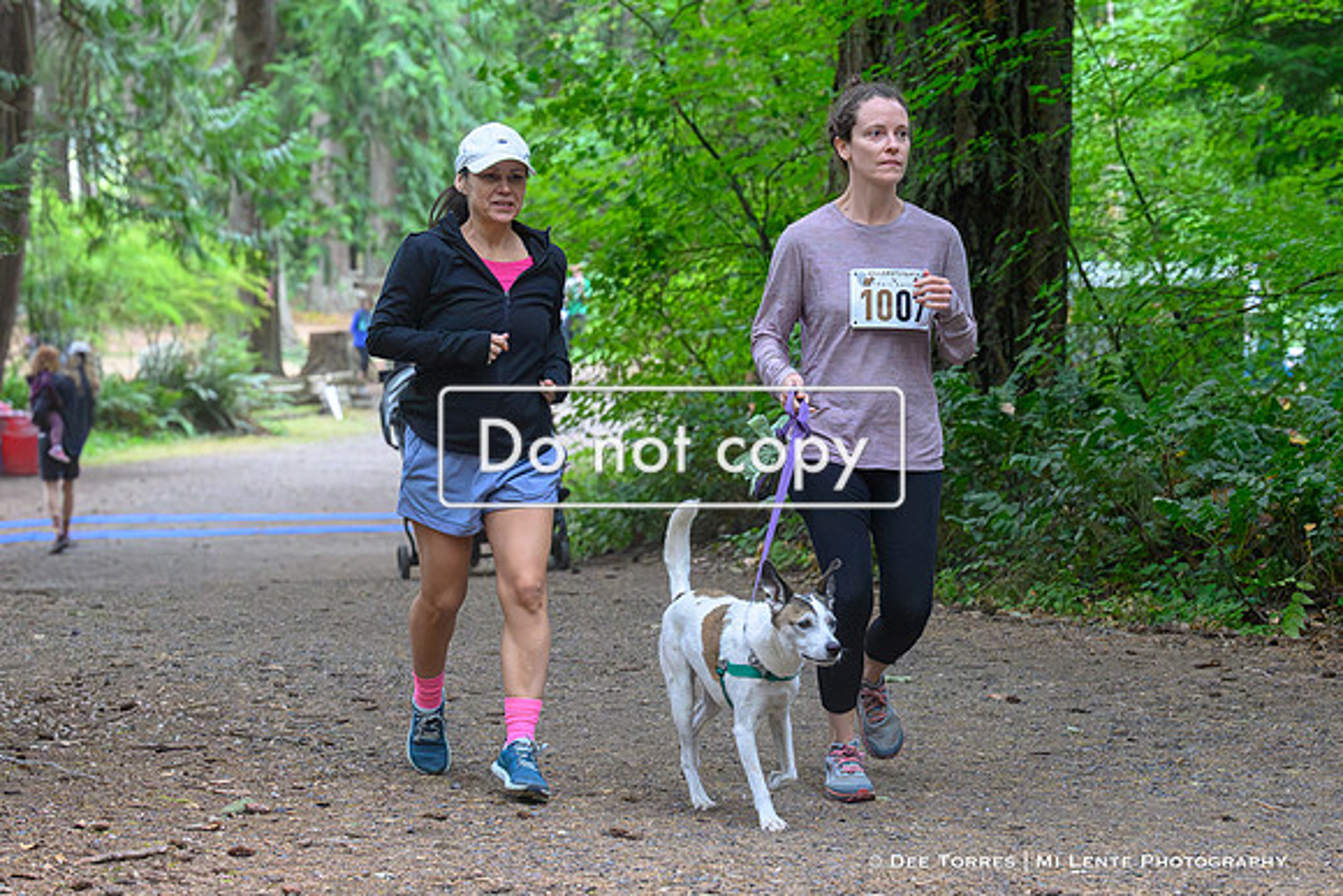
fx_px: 4215
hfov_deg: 18.1
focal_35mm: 113
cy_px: 401
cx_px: 779
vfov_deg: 12.1
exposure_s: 1/640
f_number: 4
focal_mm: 70
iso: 9000
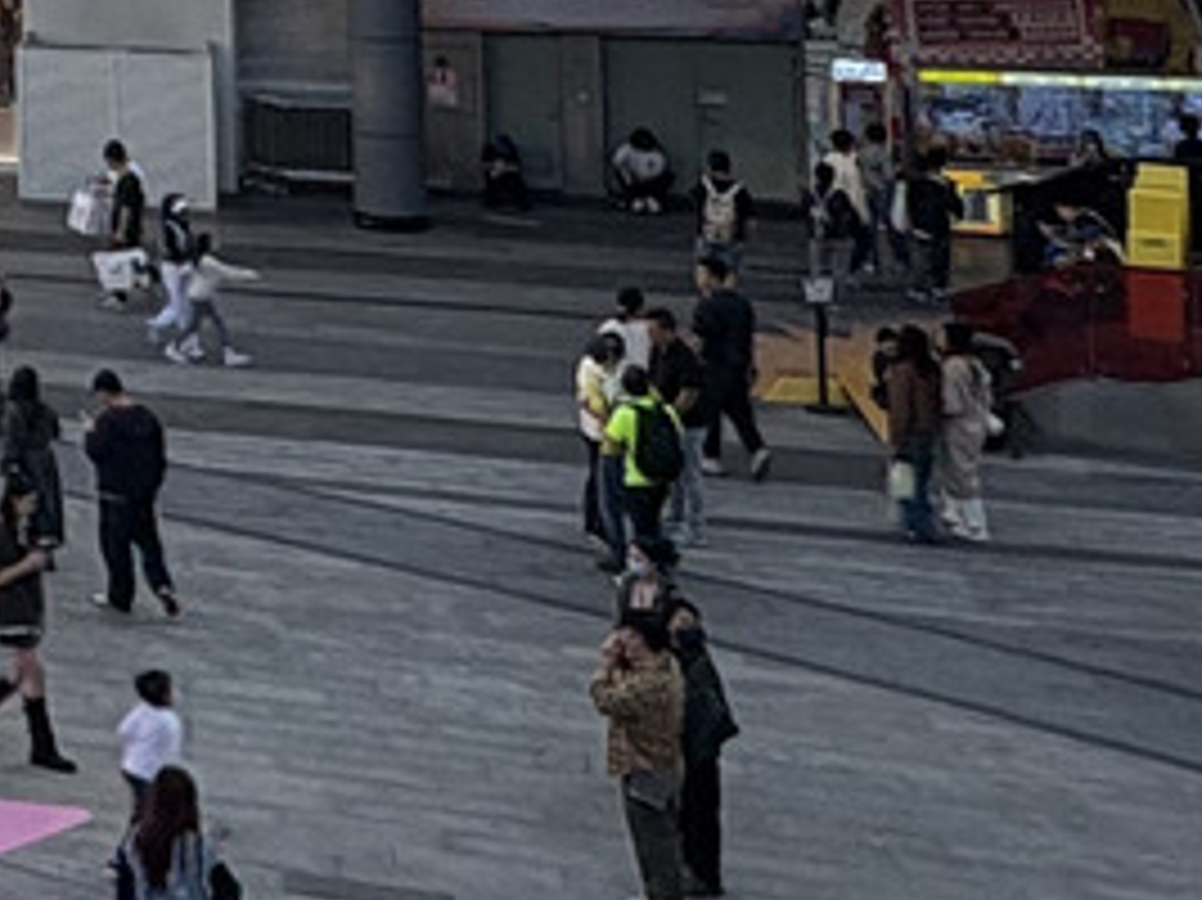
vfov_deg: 16.0
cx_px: -914
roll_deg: +1.5
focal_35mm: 84
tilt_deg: +2.7
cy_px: -490
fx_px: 2915
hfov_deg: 18.6
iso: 50
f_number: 2.2
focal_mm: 2.22
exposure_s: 1/700
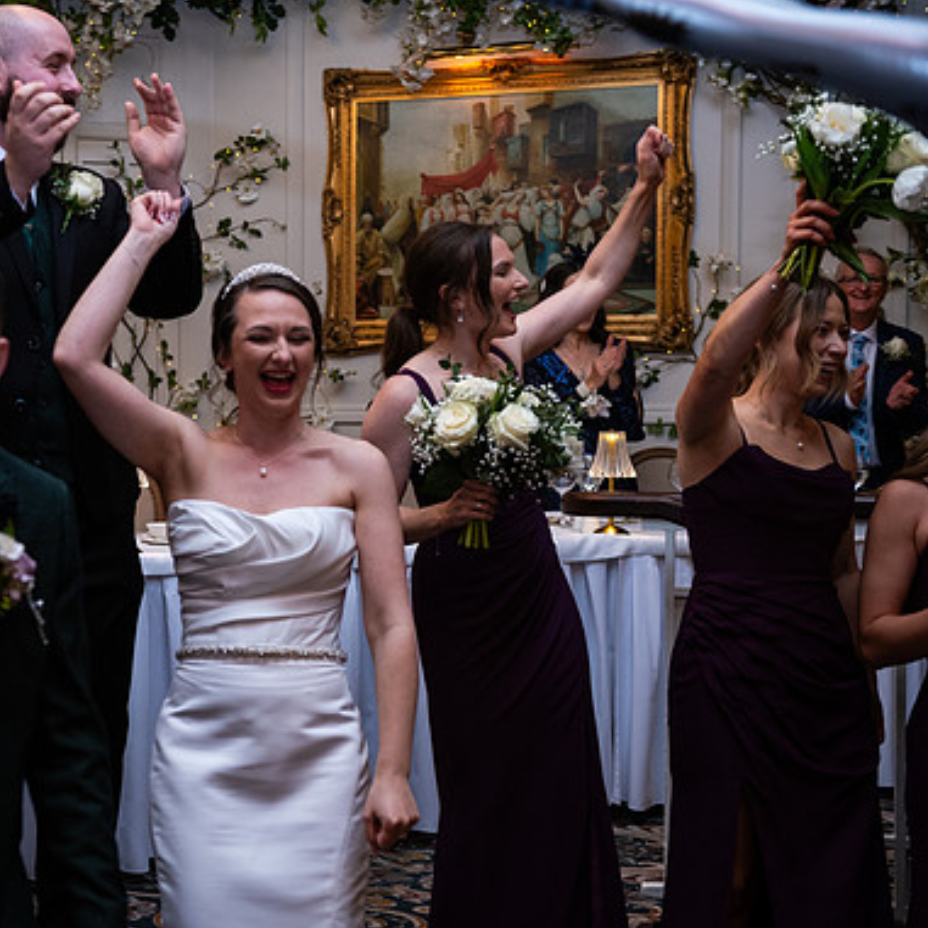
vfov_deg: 30.0
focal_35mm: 57
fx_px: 1729
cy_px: 464
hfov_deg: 29.5
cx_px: 227
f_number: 3.5
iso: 800
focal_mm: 44
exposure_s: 1/160
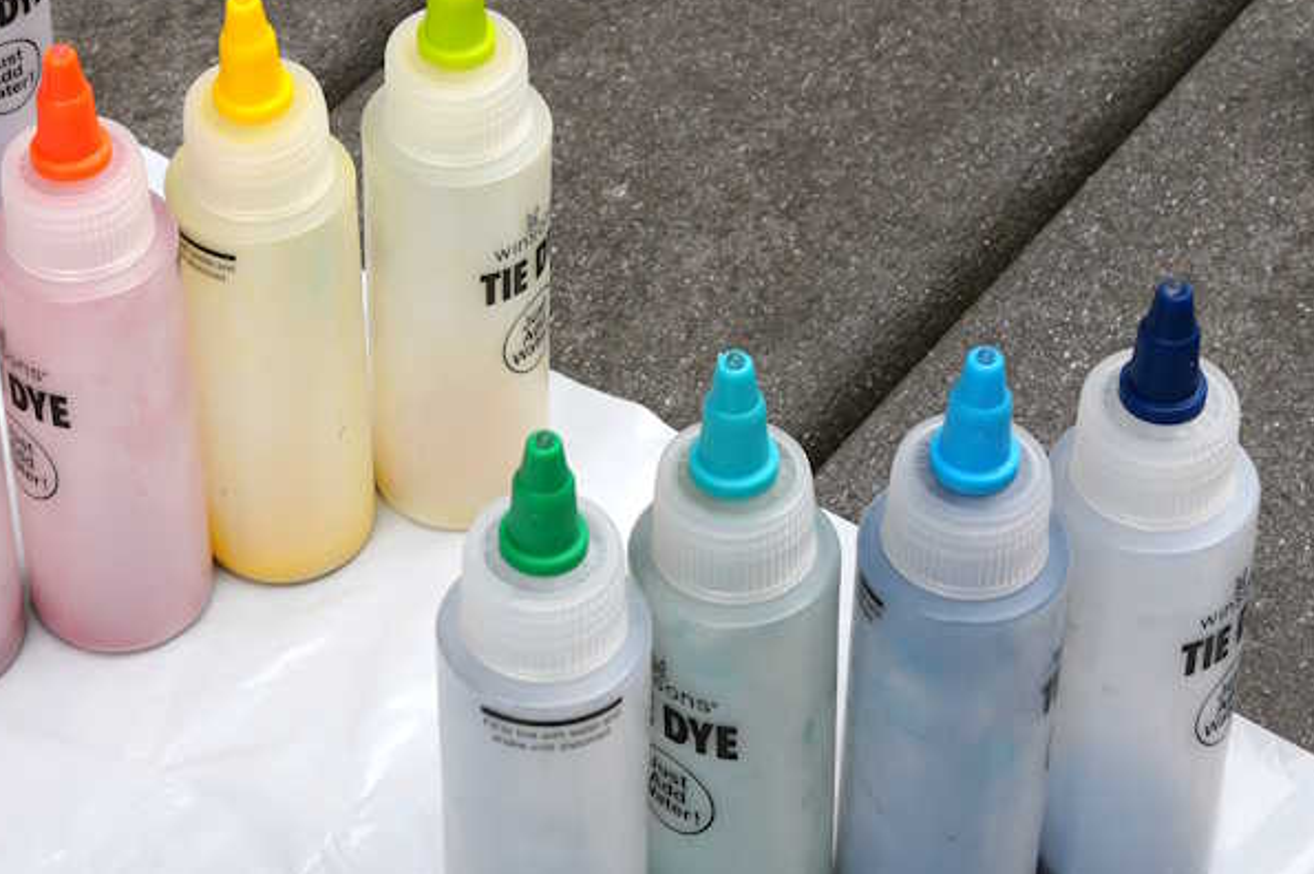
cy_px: -33
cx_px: 342
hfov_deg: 18.0
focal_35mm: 113
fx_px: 4122
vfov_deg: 12.0
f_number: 10
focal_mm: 35
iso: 200
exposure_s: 1/320
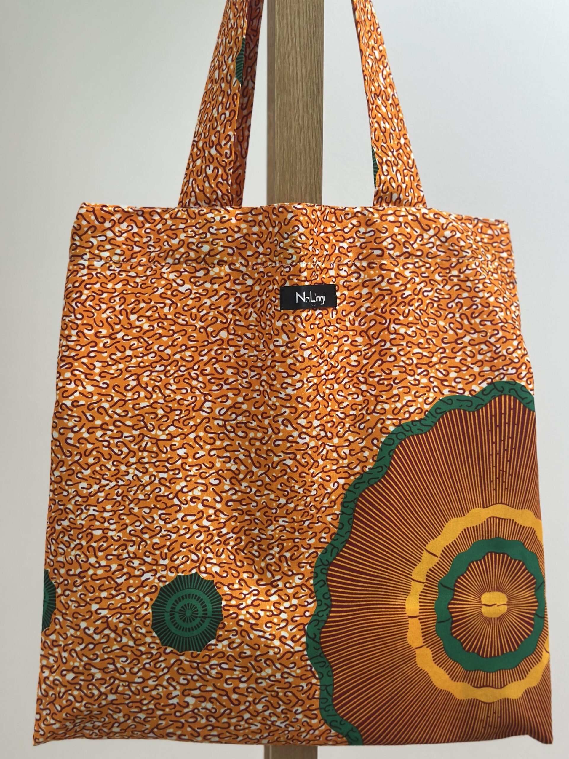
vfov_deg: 39.7
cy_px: 380
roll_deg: -1.5
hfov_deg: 30.3
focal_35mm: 48
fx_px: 1052
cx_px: 284
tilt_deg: -4.2
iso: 64
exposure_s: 1/105
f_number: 1.78
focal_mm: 6.86
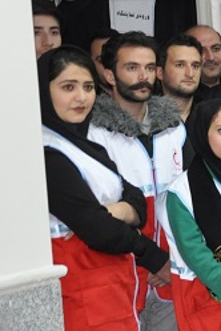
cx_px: 594
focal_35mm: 130
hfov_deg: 9.1
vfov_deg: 15.7
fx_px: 1197
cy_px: 116
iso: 1250
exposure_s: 1/60
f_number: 4.5
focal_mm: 24
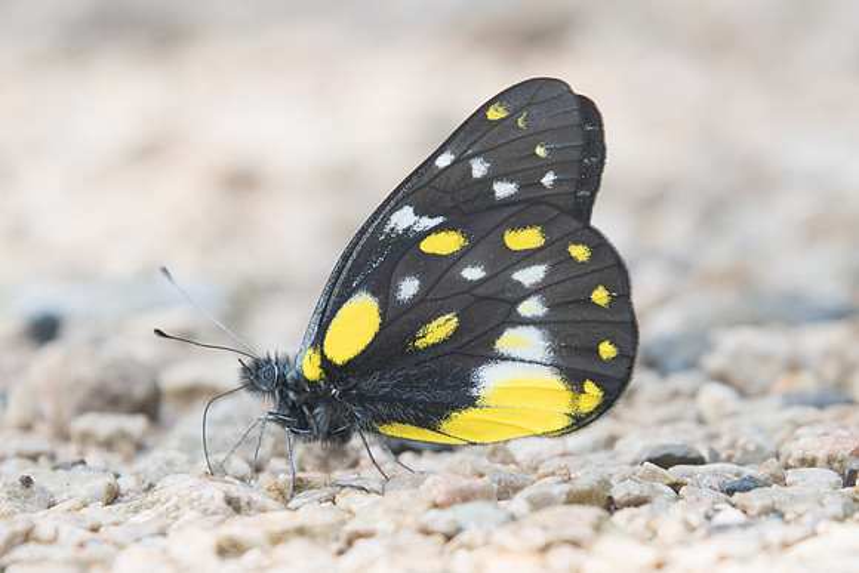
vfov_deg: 1.7
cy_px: 313
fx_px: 19483
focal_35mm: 816
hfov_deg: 2.5
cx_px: 529
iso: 800
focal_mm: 400
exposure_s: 1/250
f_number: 6.3
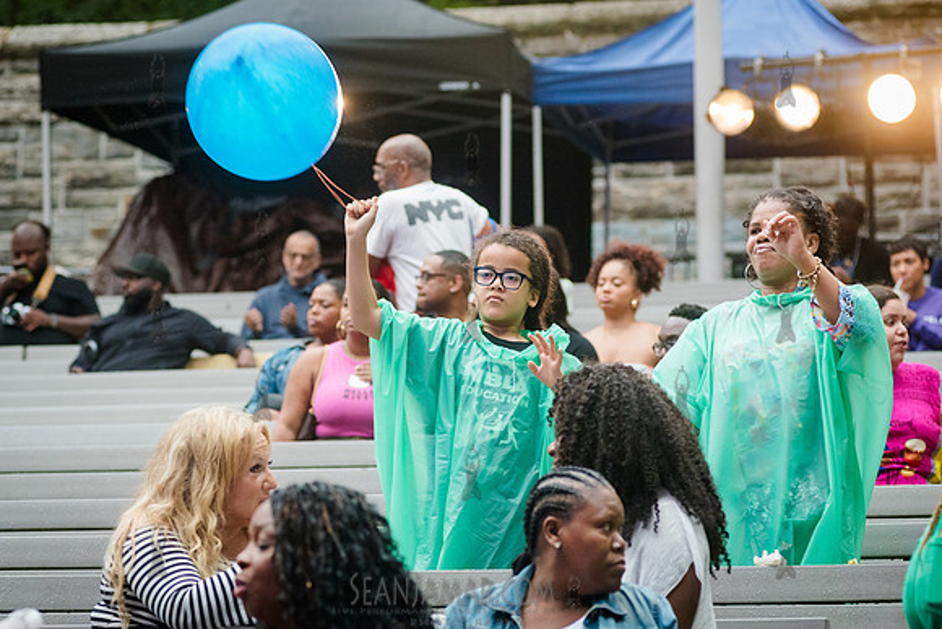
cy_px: 367
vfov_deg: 9.4
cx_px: 407
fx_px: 3813
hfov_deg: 14.1
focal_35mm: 146
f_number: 4
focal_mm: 125
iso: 3200
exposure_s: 1/320
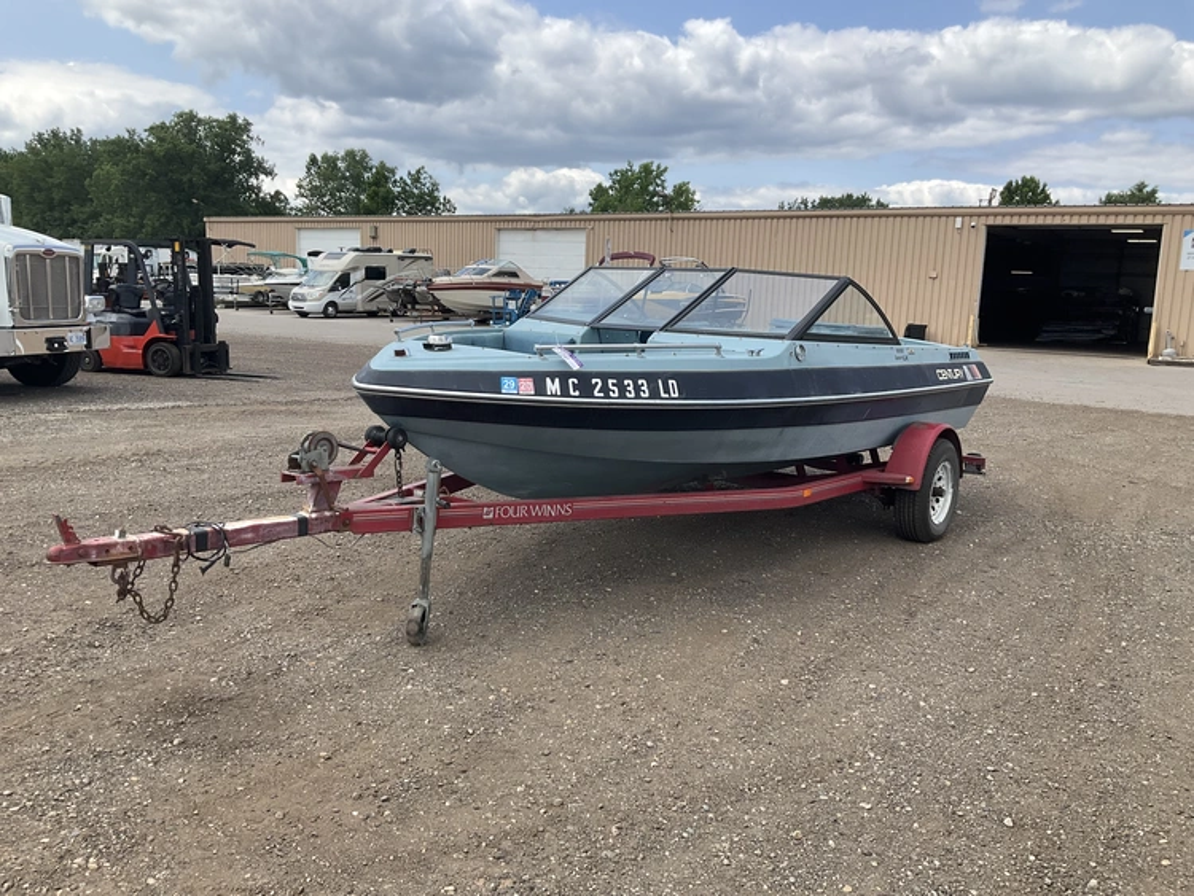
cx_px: 597
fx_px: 1001
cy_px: 448
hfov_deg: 61.6
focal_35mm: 29
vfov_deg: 48.3
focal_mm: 3
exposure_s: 1/1342
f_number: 1.8
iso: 25
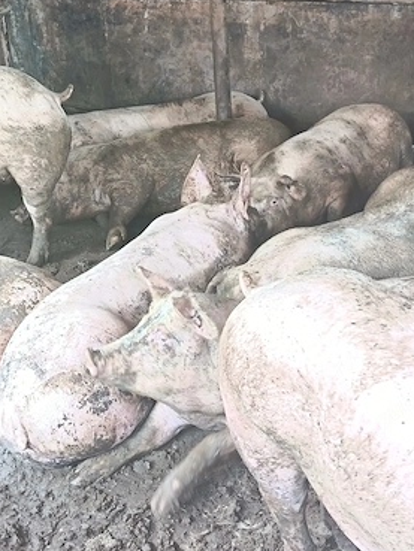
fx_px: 829
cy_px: 293
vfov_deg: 36.8
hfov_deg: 28.0
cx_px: 221
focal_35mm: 52
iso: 379
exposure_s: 1/60.2
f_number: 1.75
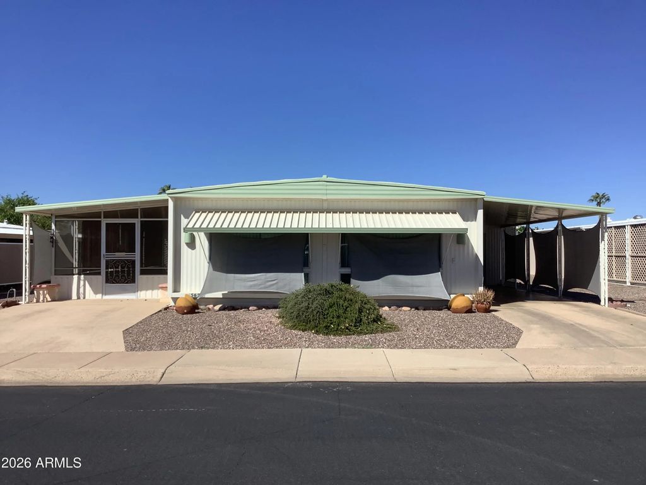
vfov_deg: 45.4
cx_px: 323
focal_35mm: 31
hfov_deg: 58.4
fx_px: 579
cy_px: 242
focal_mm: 3.3
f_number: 2.4
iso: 25
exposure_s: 1/1988
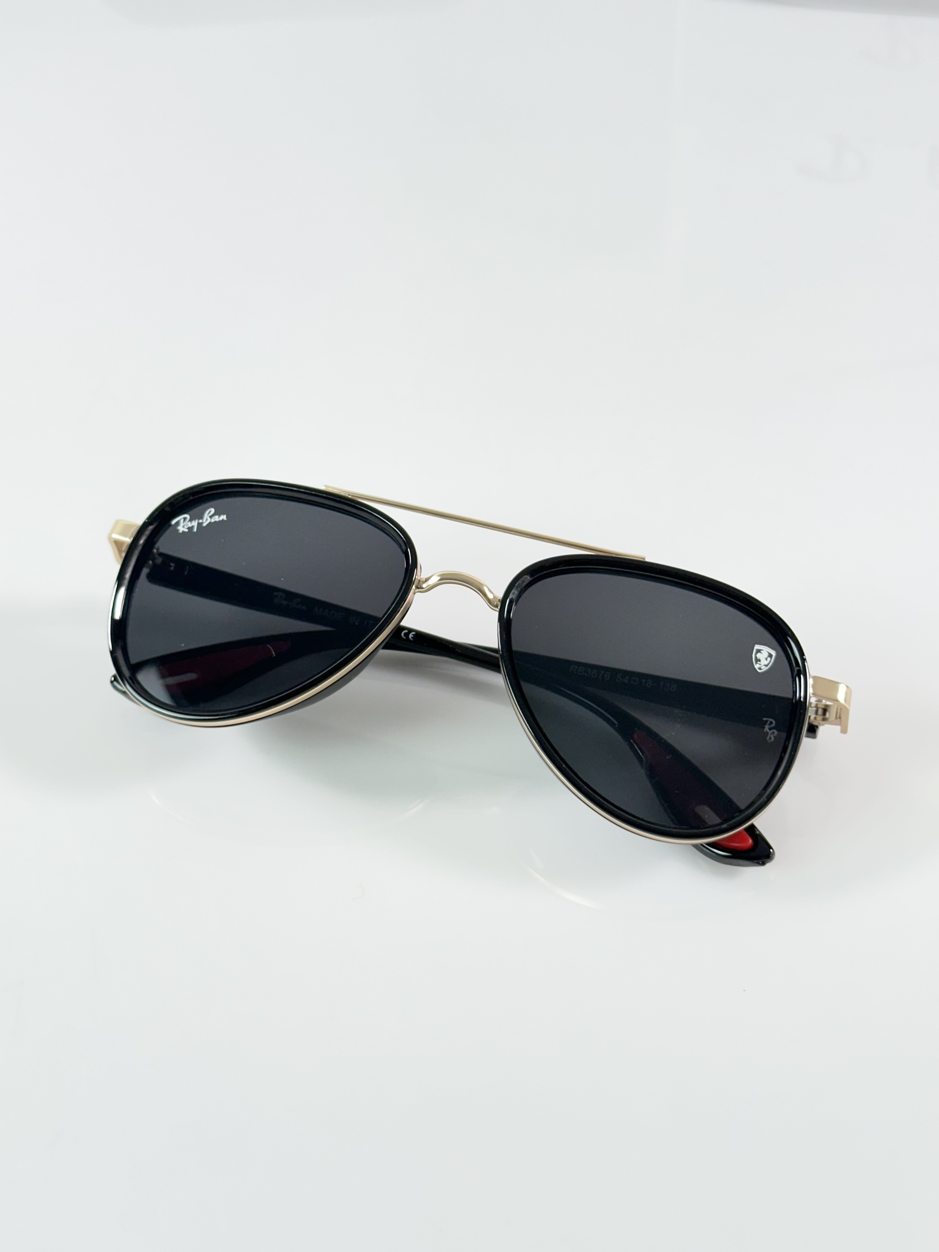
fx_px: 1736
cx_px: 470
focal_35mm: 48
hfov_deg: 30.3
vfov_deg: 39.7
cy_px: 626
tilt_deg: -45.8
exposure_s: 1/100
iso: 80
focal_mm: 6.86
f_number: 1.78
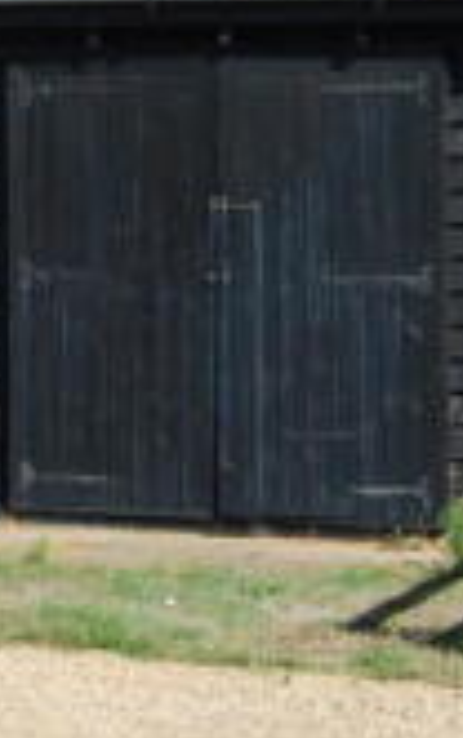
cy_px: 44
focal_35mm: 169
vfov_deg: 12.3
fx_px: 3406
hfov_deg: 7.4
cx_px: -499
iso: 200
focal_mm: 28
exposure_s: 1/250
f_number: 9
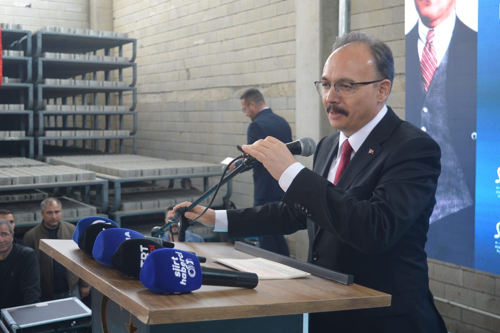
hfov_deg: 46.4
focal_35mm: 42
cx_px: 250
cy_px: 166
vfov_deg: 31.9
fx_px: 583
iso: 400
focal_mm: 28
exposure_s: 1/40
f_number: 4.2
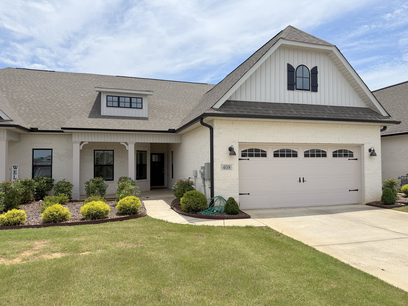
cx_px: 204
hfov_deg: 71.6
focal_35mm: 24
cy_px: 153
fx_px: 283
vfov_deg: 56.8
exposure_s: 1/7353
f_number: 1.78
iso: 80
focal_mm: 6.76
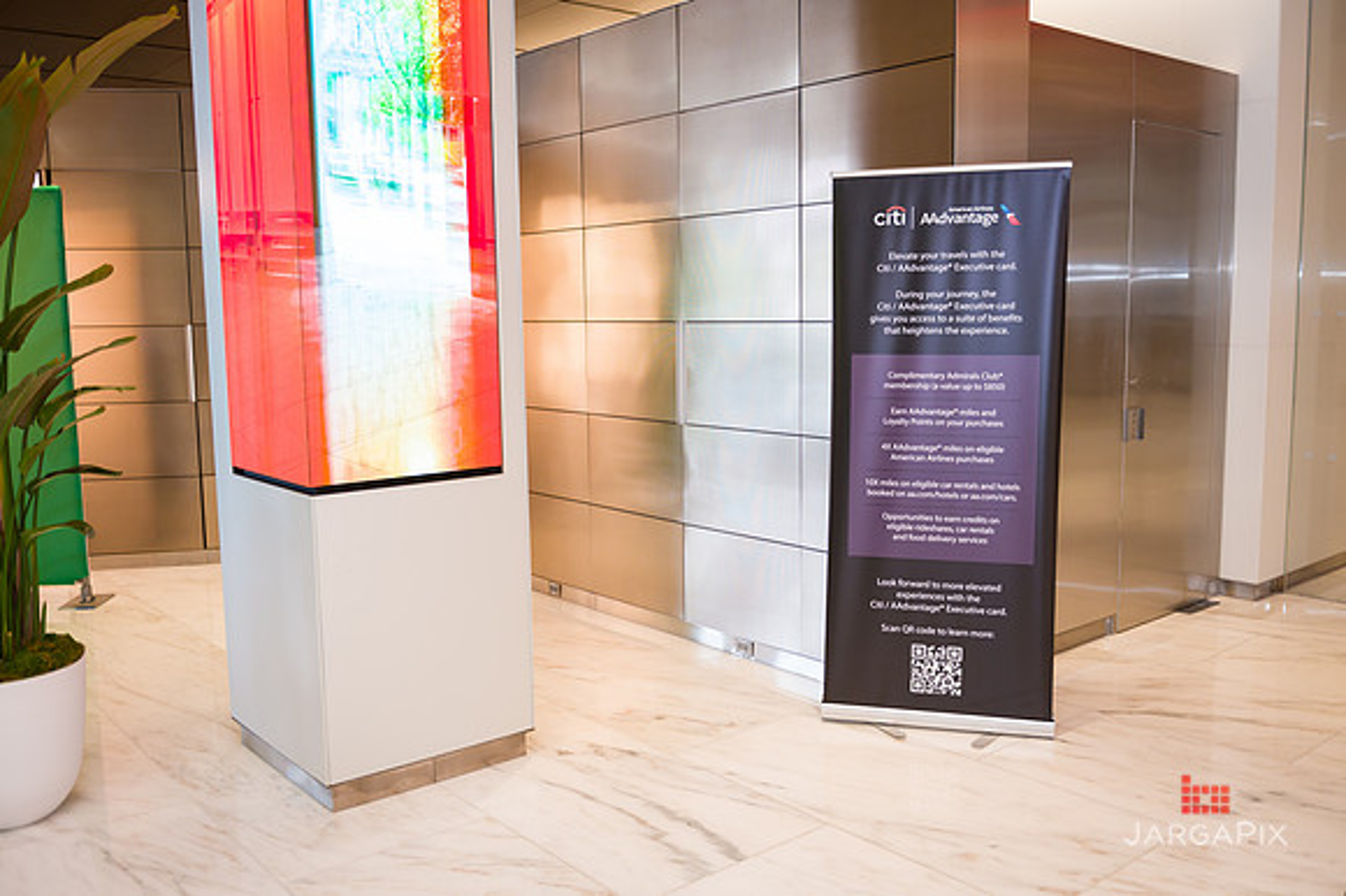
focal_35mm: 32
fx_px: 1196
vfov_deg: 41.1
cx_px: 673
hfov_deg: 58.7
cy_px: 448
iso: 800
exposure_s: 1/200
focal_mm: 32
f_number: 3.2
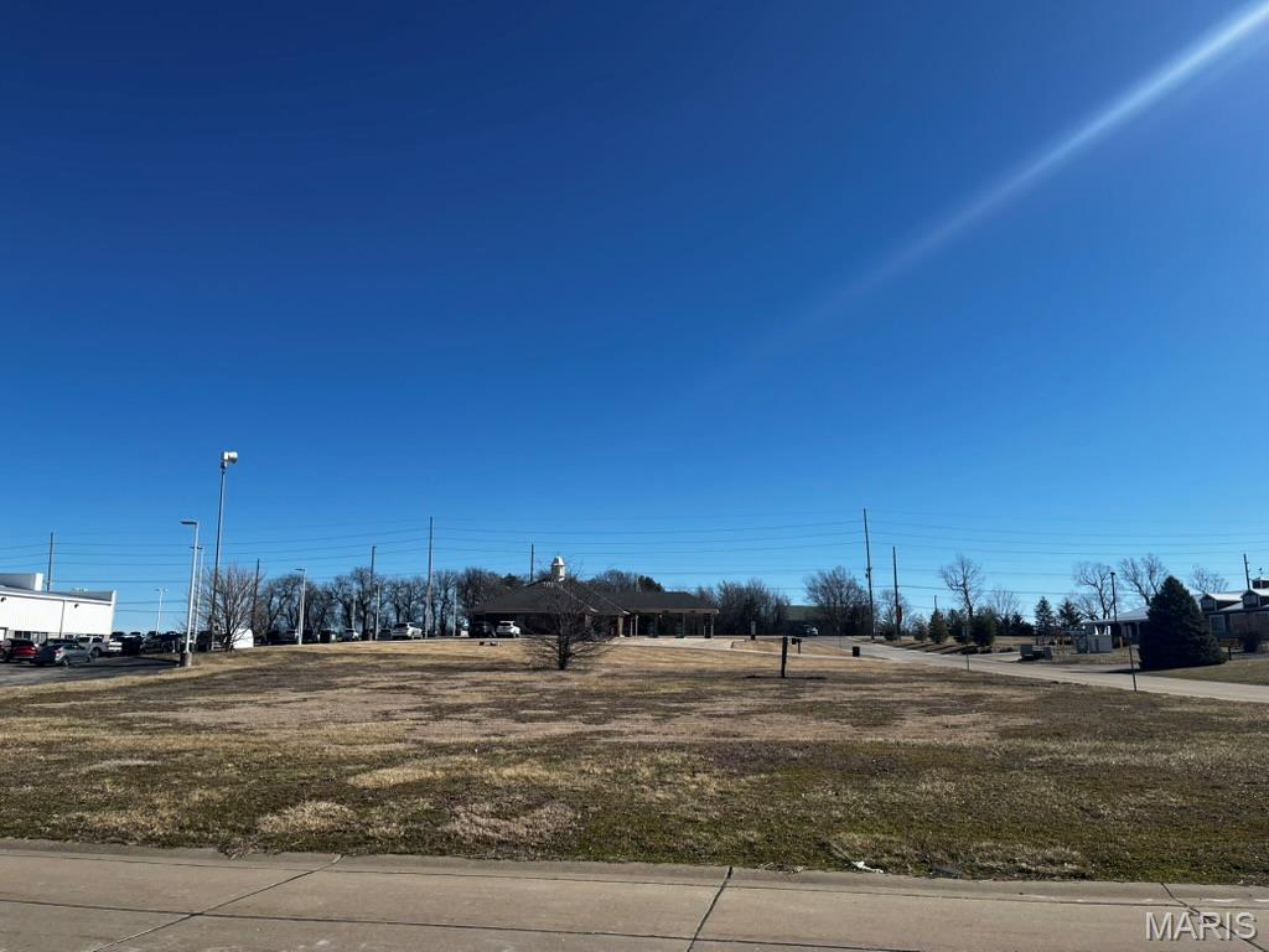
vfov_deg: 53.1
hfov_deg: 67.3
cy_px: 476
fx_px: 953
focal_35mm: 26
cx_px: 634
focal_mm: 5.1
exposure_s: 1/5076
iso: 50
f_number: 1.6
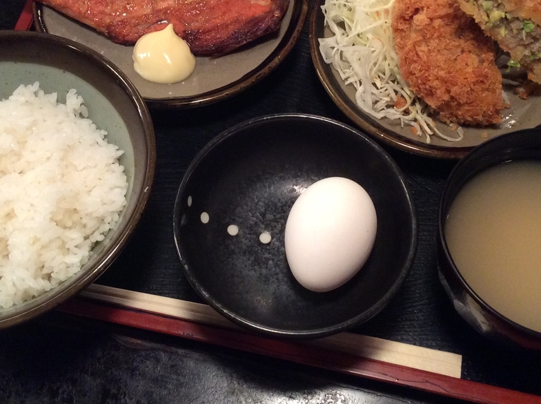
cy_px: 163
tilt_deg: -62.4
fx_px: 764
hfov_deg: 39.0
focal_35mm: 49
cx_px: 281
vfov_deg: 29.5
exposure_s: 1/24
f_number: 2.4
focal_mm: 3.3
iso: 160
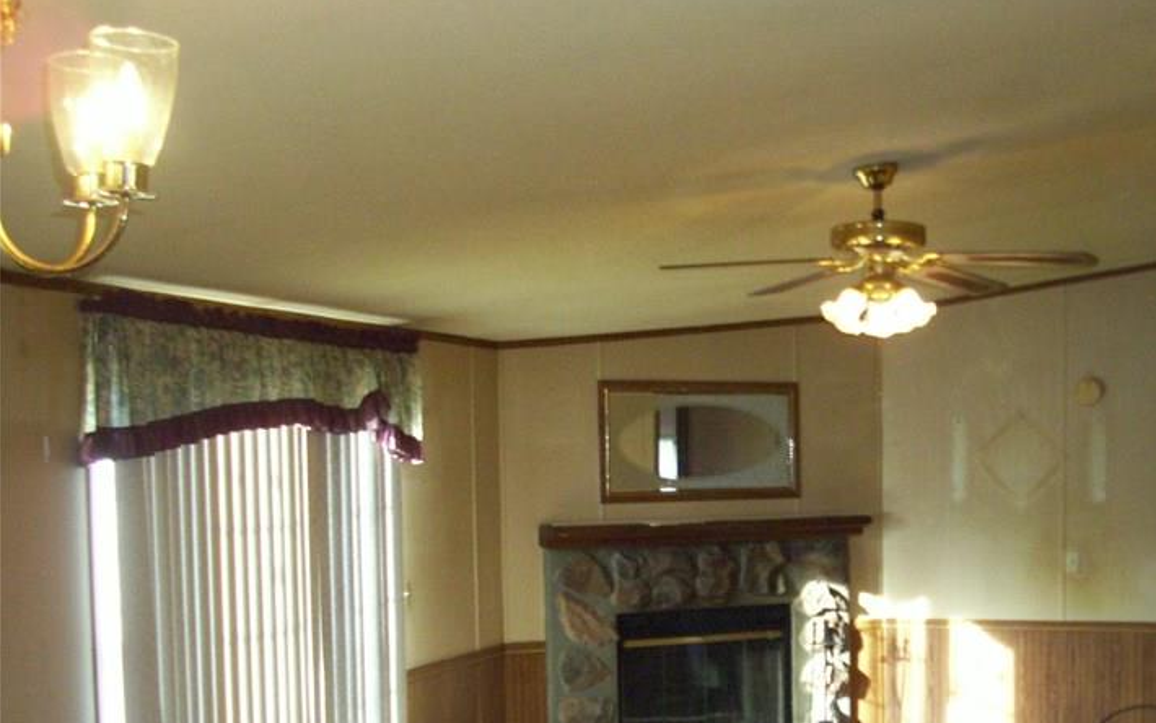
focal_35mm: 52
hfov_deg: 38.1
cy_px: 593
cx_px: 832
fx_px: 1639
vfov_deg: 24.4
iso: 250
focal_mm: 5.7
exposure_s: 1/25
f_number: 2.9
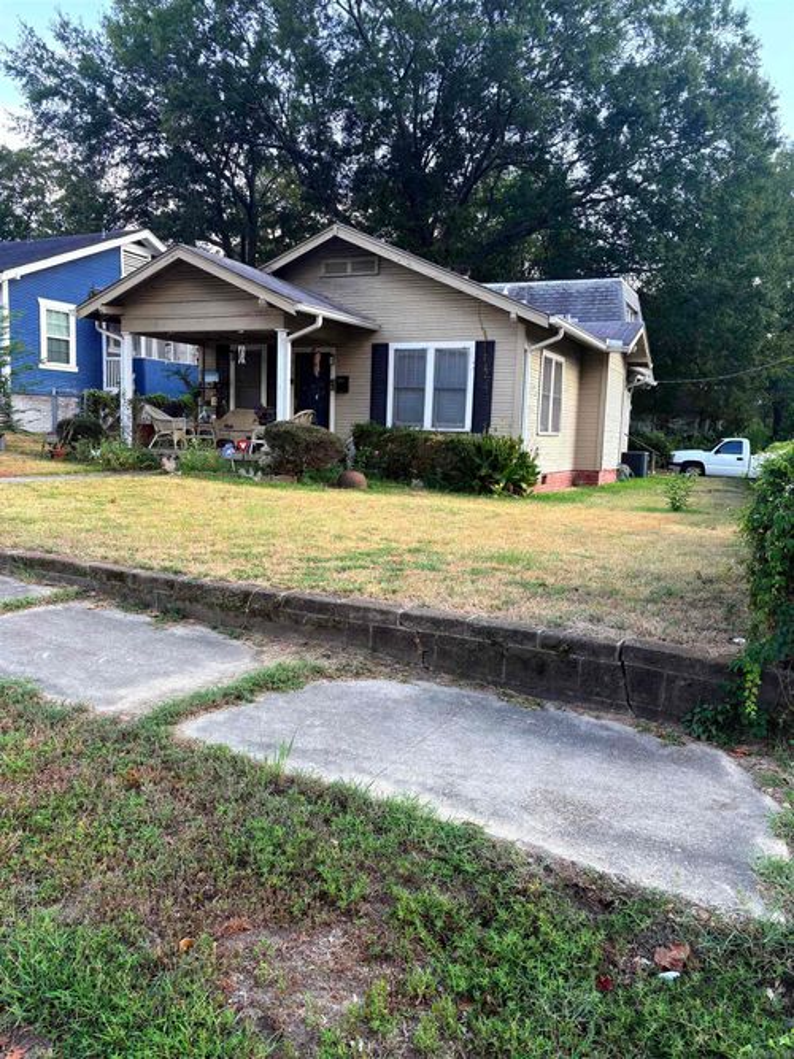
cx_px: 397
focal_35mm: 26
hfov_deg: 53.0
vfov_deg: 67.3
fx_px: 795
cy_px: 530
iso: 40
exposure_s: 1/165
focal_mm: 5.96
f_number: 1.6
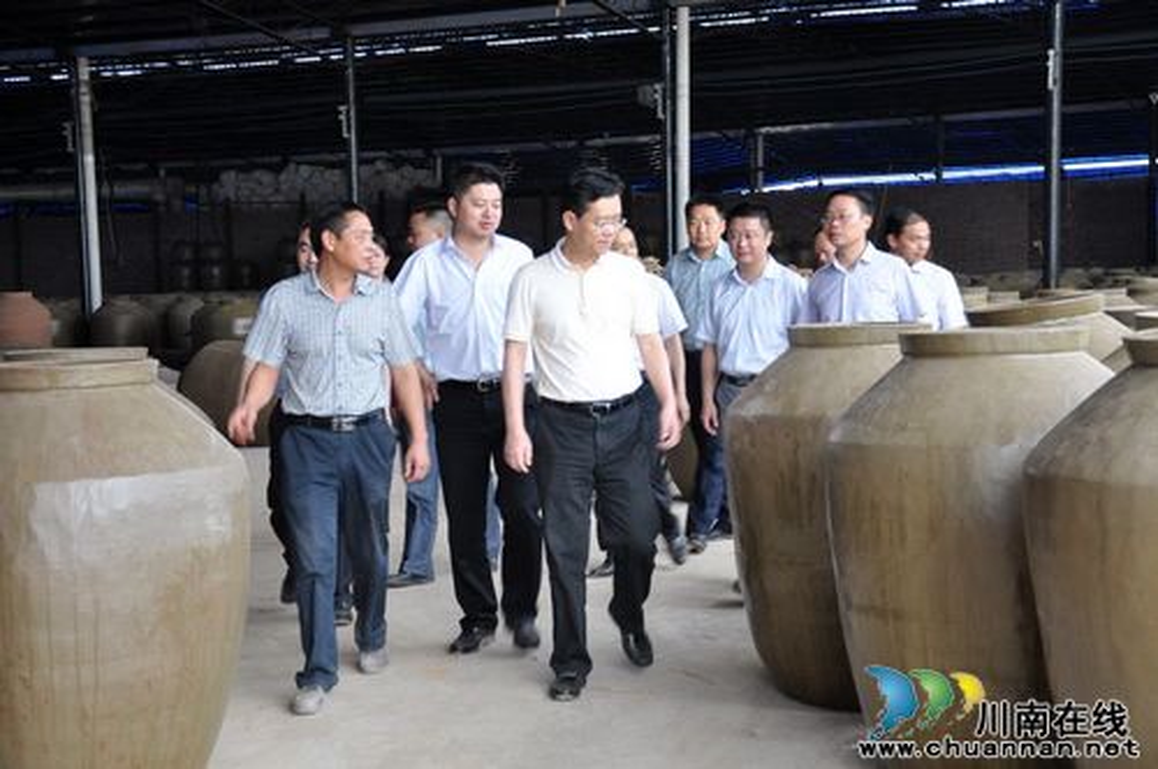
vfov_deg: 21.5
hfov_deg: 31.9
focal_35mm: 63
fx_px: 2024
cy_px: 384
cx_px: 579
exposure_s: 1/30
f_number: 5.6
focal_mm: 42
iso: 320
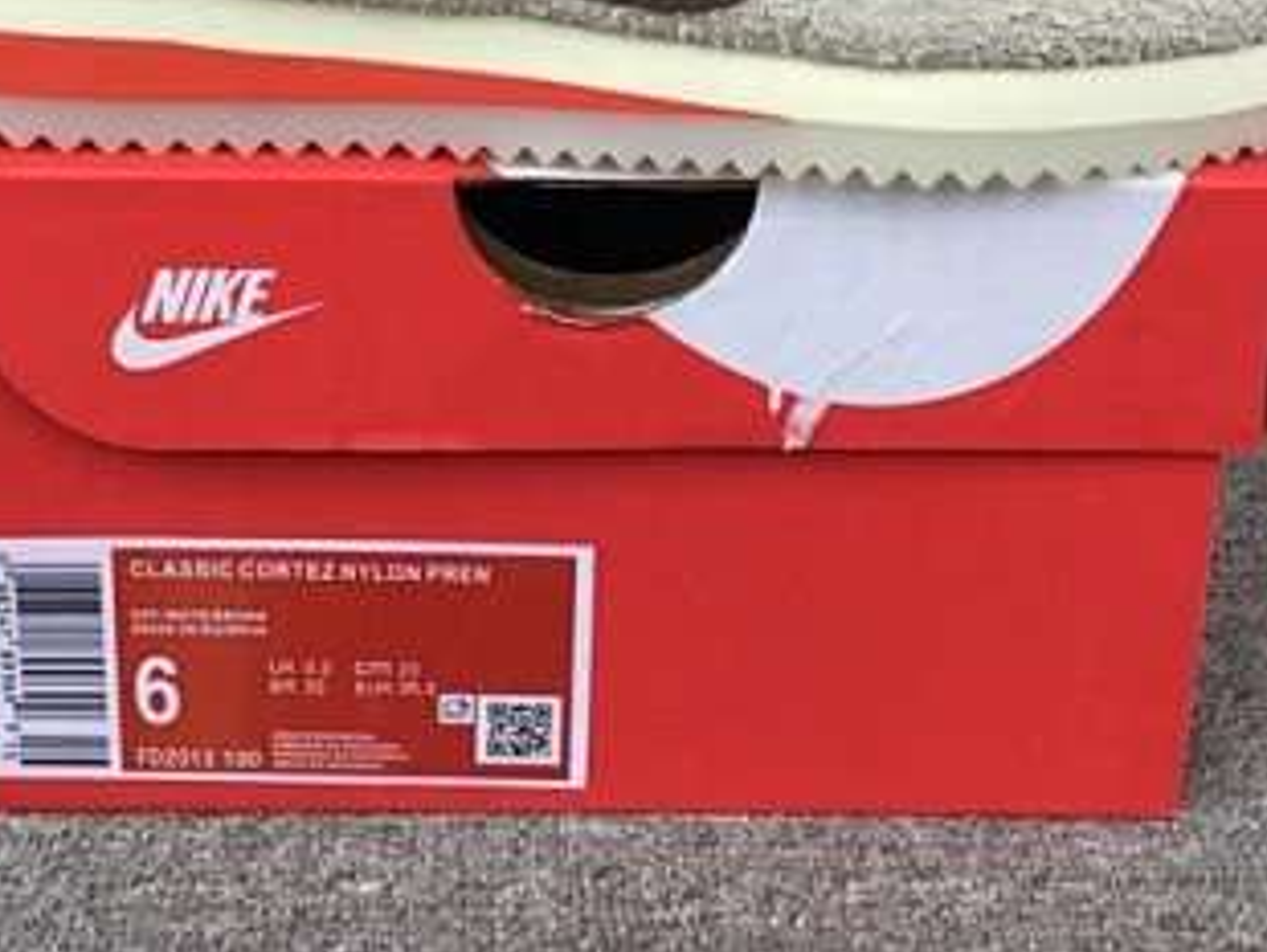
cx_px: 617
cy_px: 82
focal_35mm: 64
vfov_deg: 22.4
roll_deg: +0.1
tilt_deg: -20.2
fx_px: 2344
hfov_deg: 30.2
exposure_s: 1/100
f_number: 2.4
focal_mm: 3.3
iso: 32
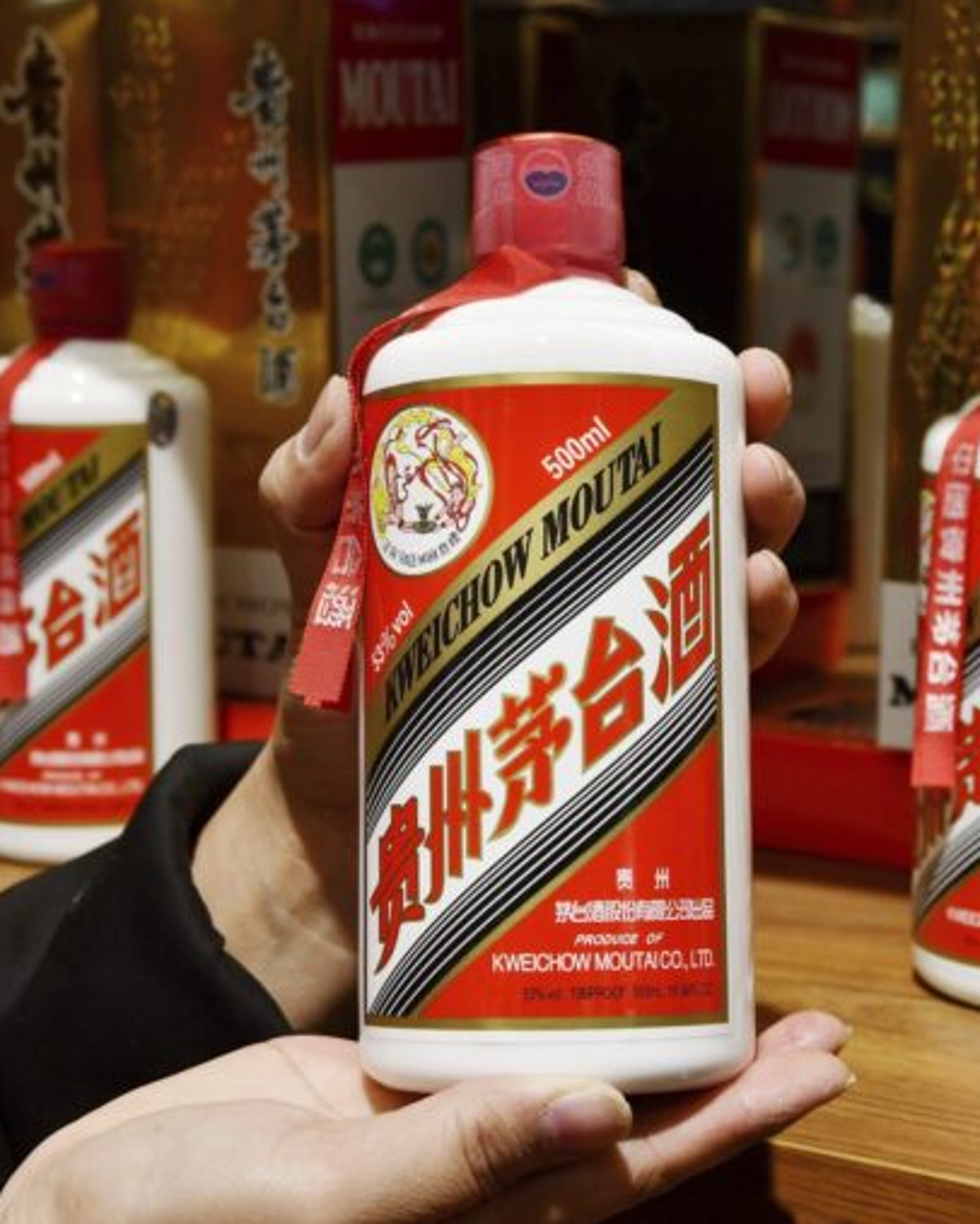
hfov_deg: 18.9
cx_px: 574
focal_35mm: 81
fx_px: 2935
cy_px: 616
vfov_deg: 23.6
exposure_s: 1/200
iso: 500
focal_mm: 38
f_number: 7.1
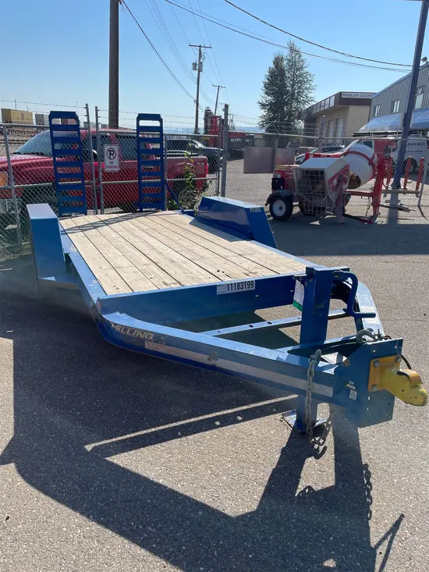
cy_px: 286
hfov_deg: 53.1
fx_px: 430
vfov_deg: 67.3
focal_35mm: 26
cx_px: 214
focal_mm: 4.2
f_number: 1.6
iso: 32
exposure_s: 1/3861
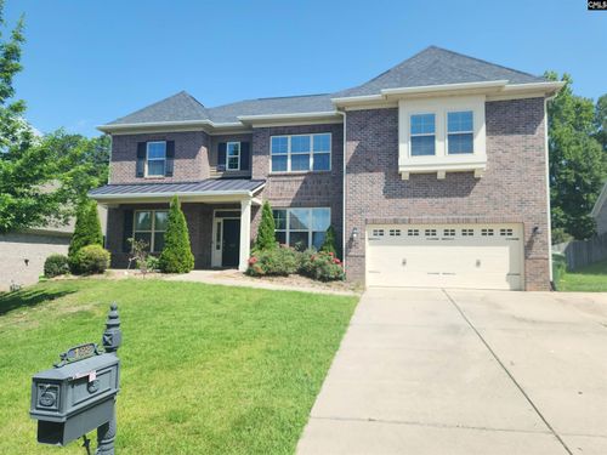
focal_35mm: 23
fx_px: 403
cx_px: 304
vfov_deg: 58.9
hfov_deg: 73.9
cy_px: 228
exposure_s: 1/880
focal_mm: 5.4
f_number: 1.8
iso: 20
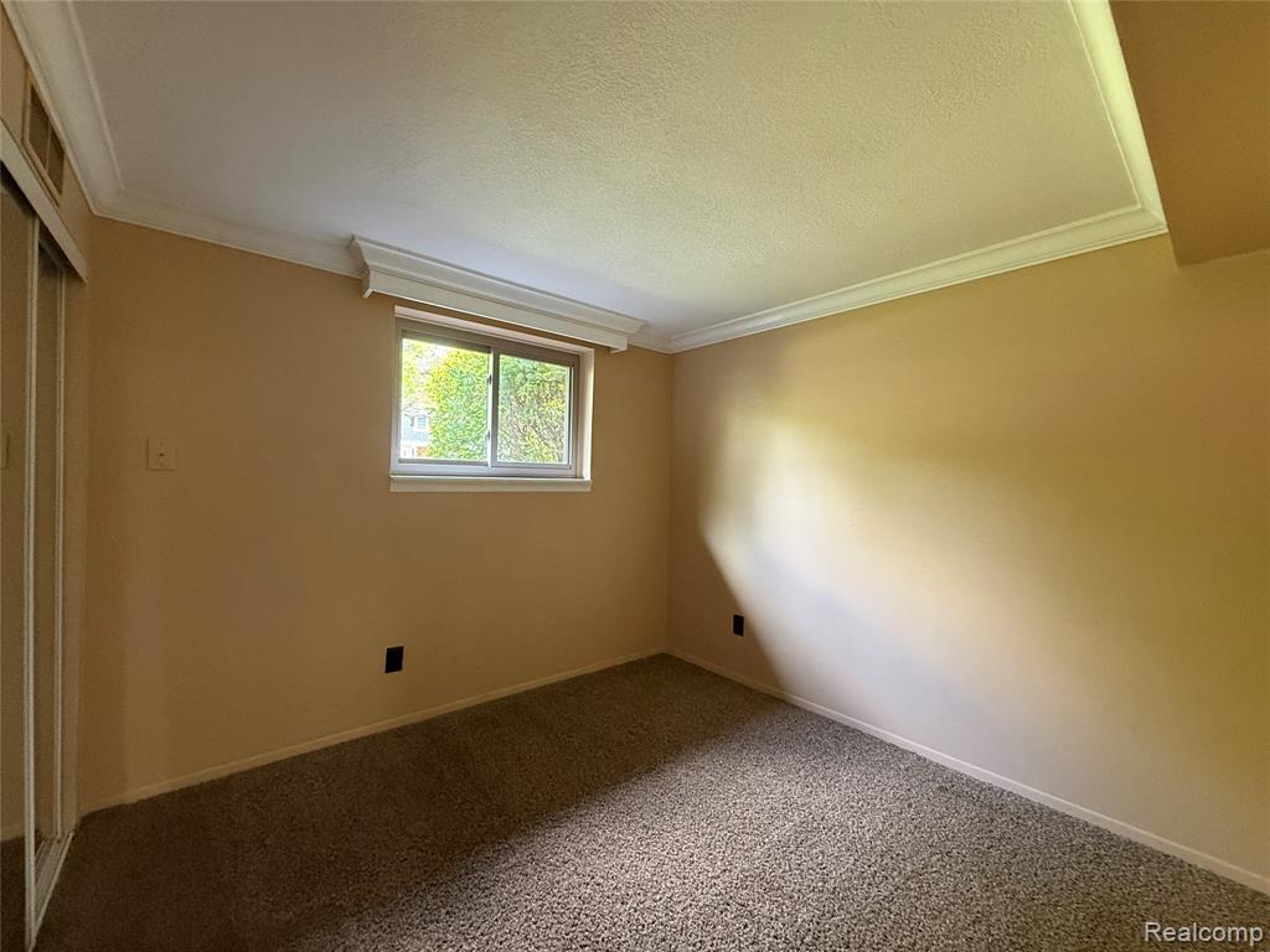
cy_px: 476
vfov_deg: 85.7
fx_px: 514
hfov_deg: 102.1
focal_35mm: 14
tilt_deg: +0.9
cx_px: 635
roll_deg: -1.2
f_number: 2.2
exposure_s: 1/60
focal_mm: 2.22
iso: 500
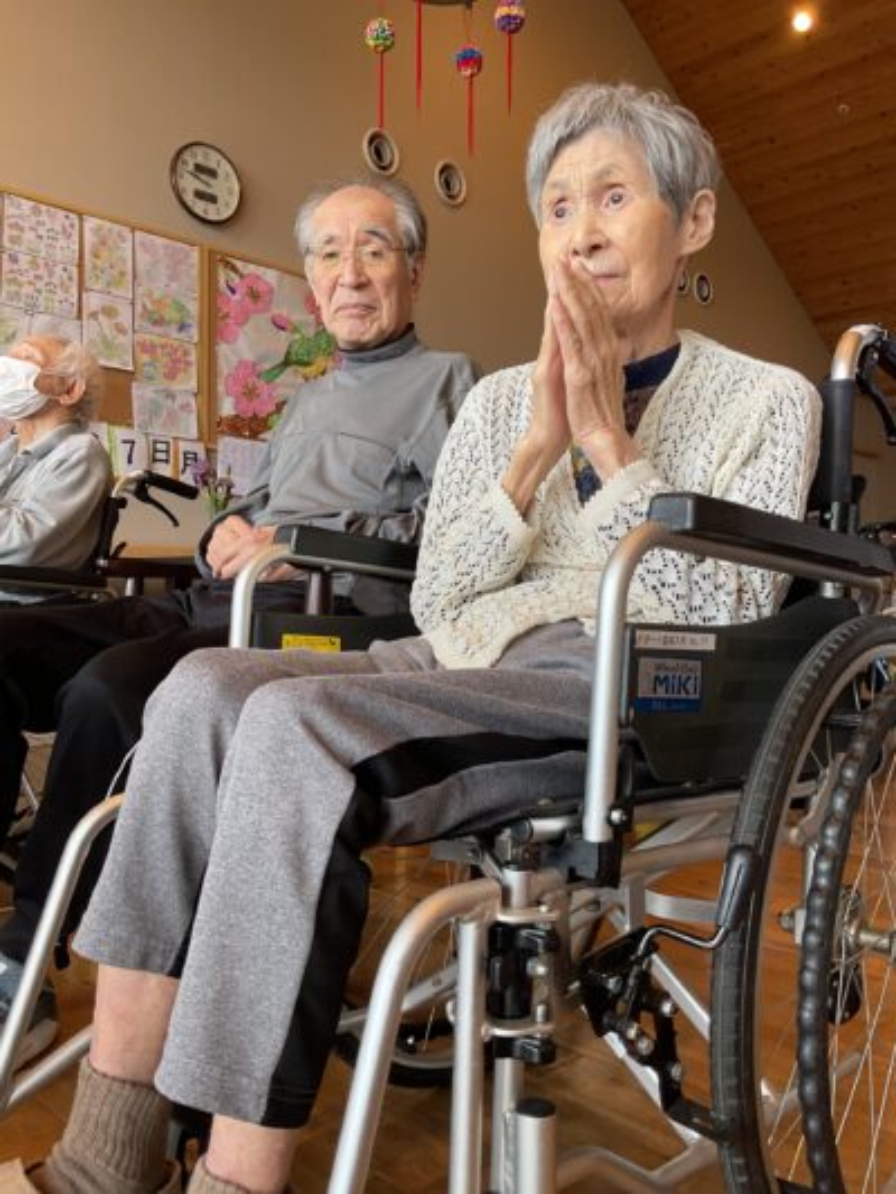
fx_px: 1000
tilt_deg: +1.0
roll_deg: +0.0
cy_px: 597
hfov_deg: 48.2
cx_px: 448
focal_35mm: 29
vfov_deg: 61.6
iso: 32
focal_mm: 3
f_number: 1.8
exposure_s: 1/120
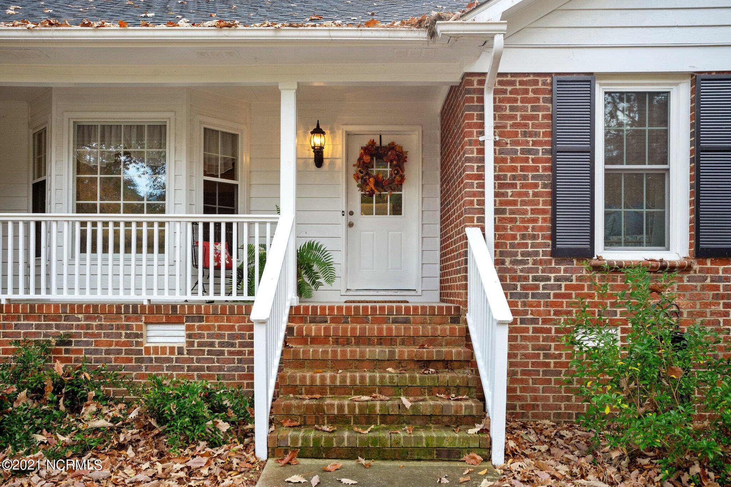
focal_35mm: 29
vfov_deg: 45.0
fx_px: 589
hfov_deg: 63.7
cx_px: 366
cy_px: 244
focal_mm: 29
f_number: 8
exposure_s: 1/125
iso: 400
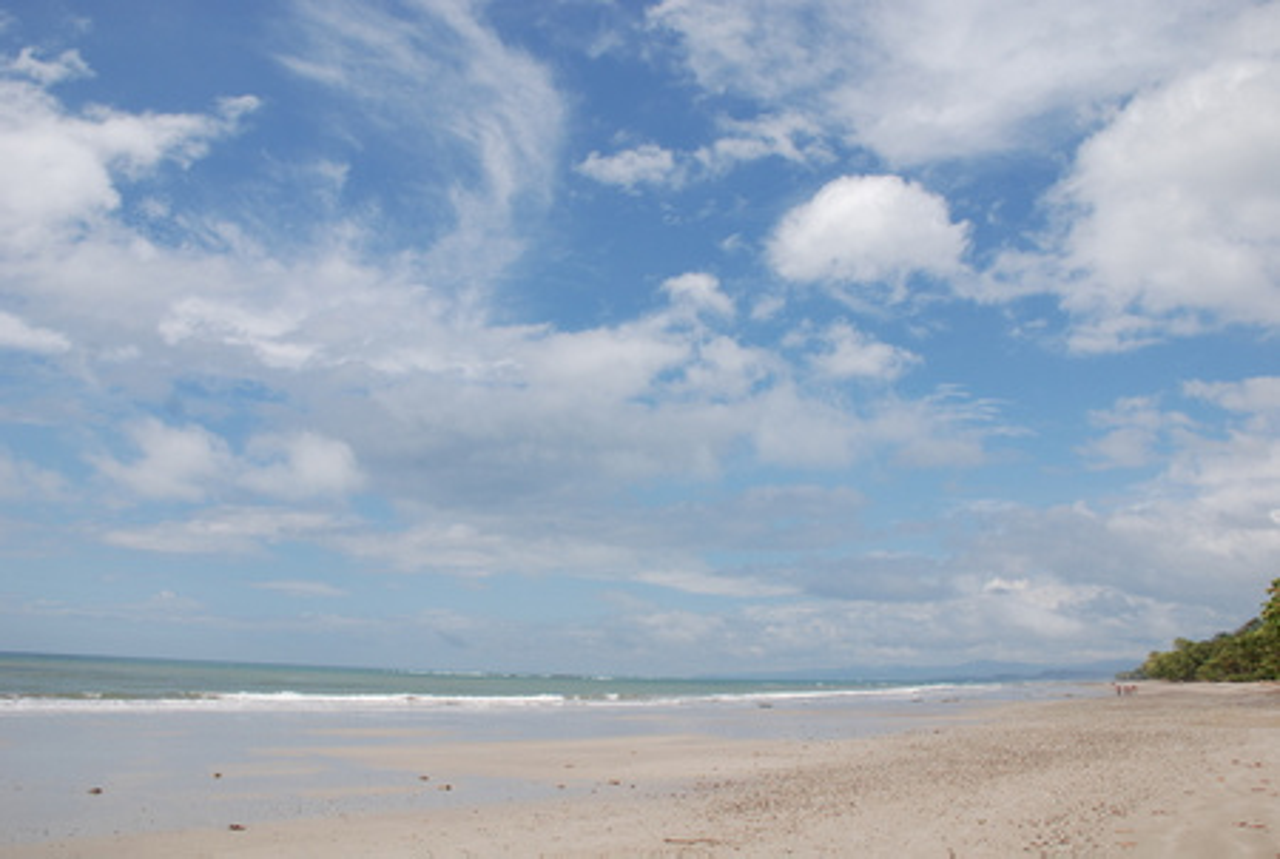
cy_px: 430
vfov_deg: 48.1
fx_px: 962
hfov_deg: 67.3
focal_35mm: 27
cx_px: 640
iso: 100
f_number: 9
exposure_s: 1/320
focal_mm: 18
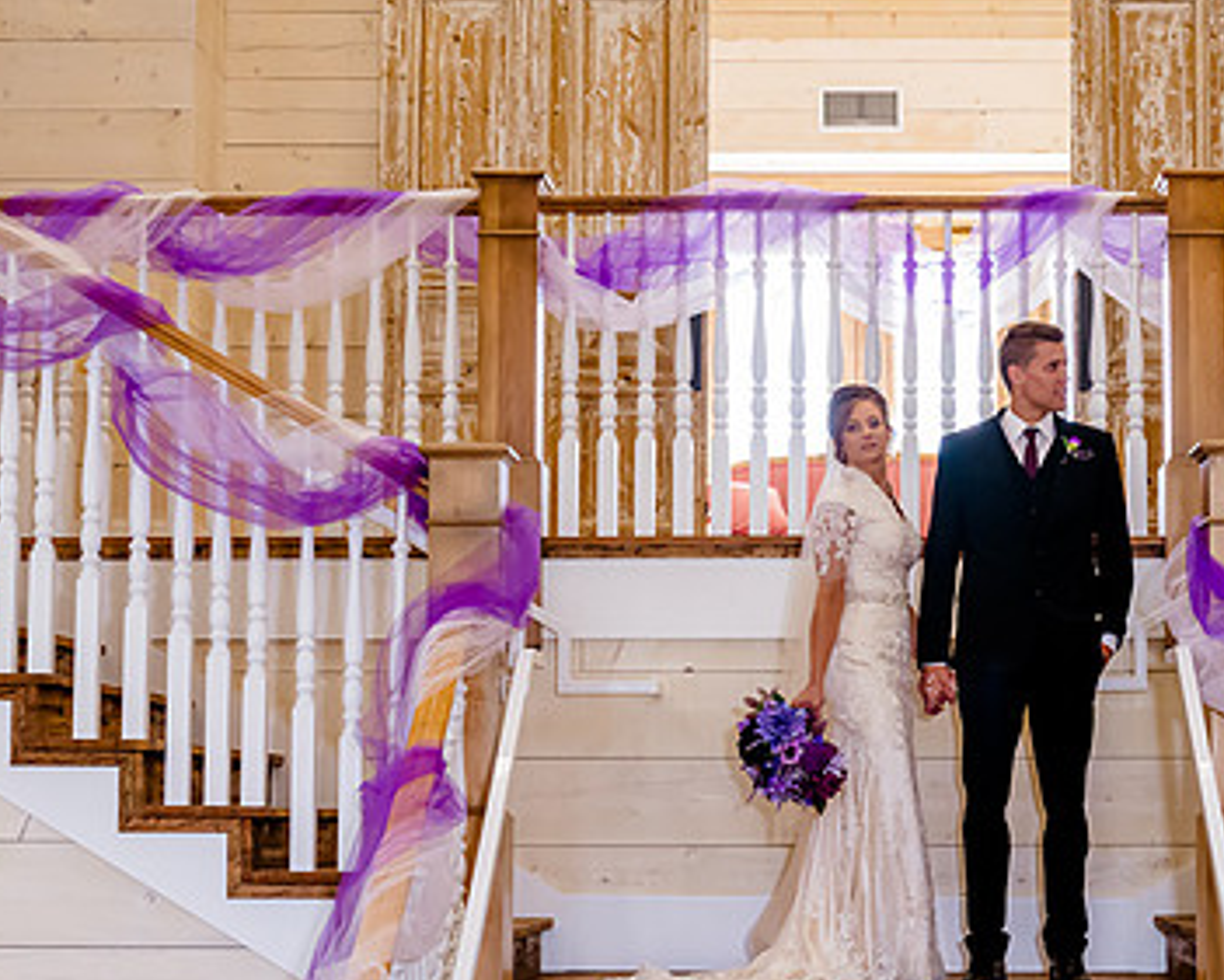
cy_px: 566
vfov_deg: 17.9
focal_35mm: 86
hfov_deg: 22.1
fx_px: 3116
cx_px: 847
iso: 2000
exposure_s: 1/200
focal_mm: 45
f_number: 6.3
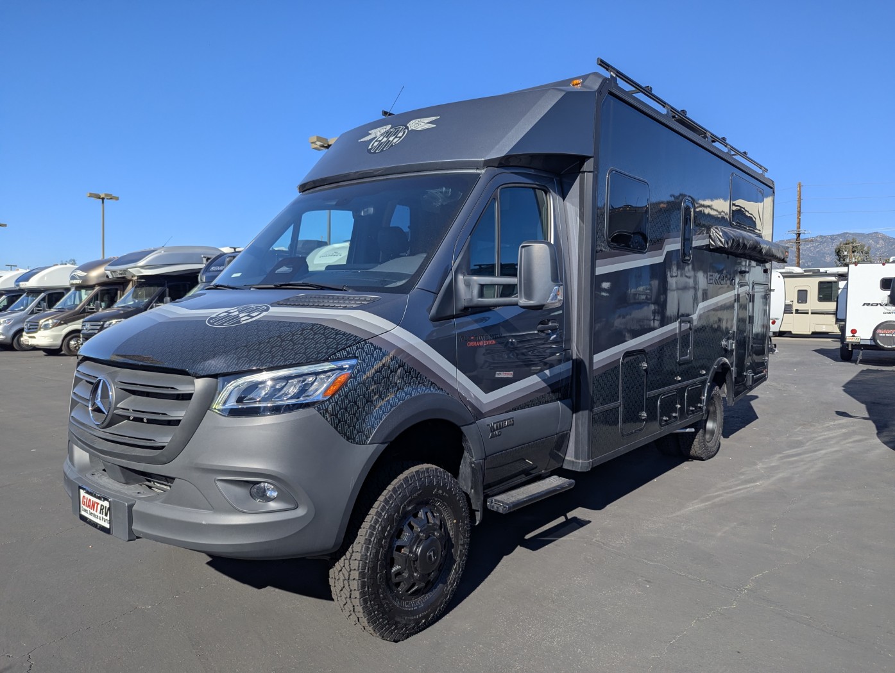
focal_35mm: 24
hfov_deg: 71.5
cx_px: 448
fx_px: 621
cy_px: 336
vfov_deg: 56.9
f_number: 1.85
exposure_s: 1/2262
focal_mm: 6.81
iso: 44
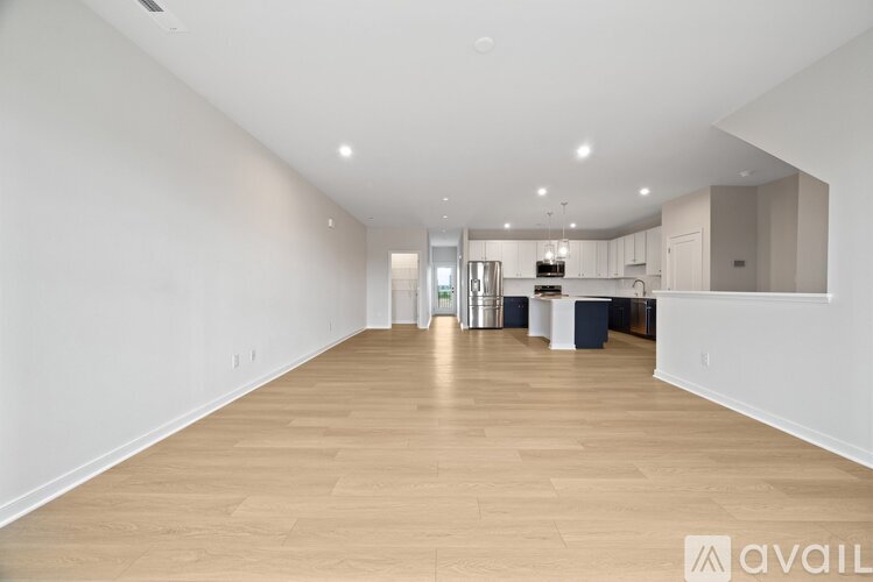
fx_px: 340
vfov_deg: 81.3
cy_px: 291
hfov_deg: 104.2
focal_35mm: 14
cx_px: 436
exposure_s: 1/15
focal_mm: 14
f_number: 8
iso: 5000
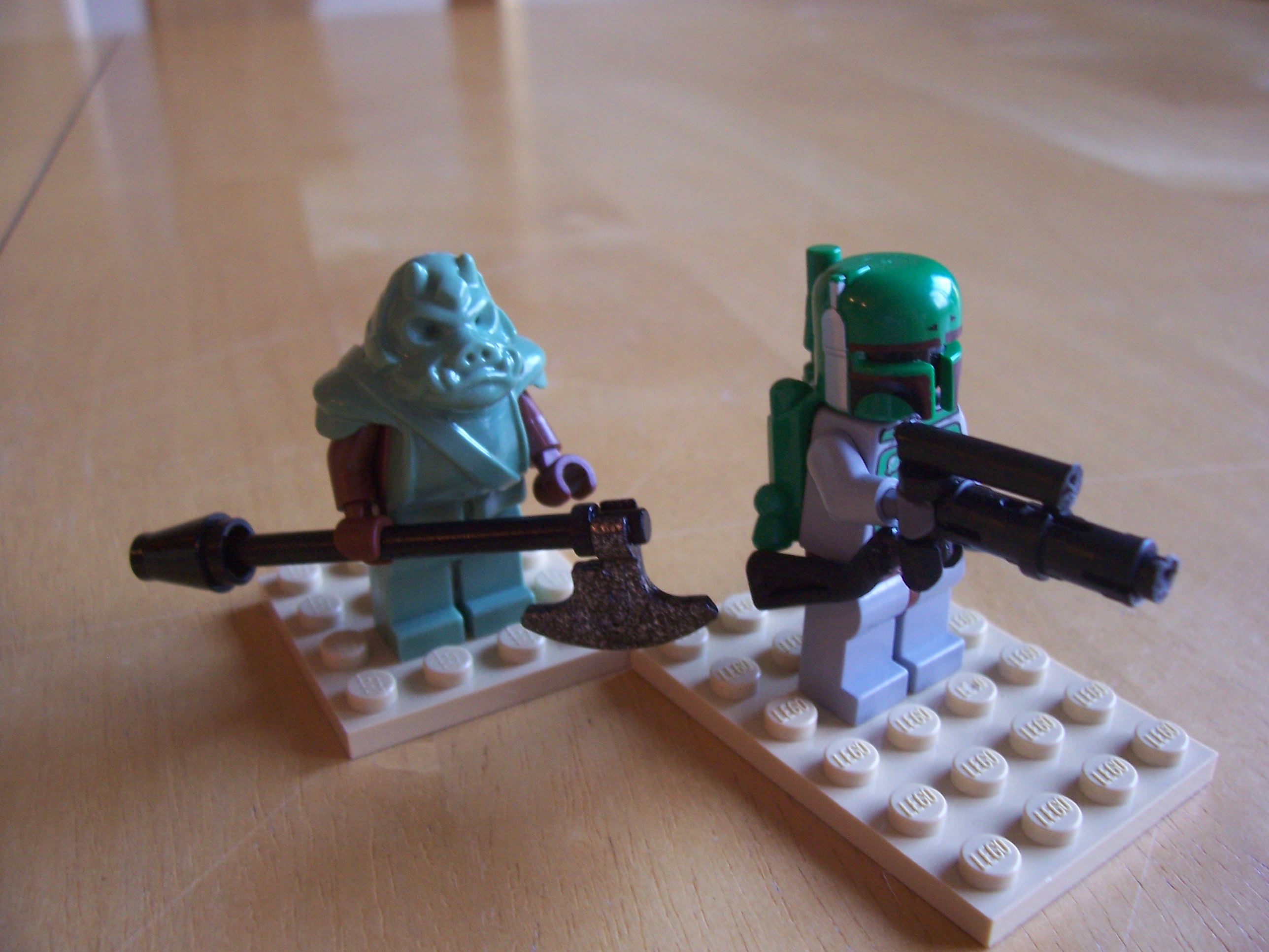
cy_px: 476
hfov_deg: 54.0
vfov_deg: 41.8
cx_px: 634
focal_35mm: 34
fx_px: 1246
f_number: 2.7
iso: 160
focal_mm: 5.6
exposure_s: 1/15
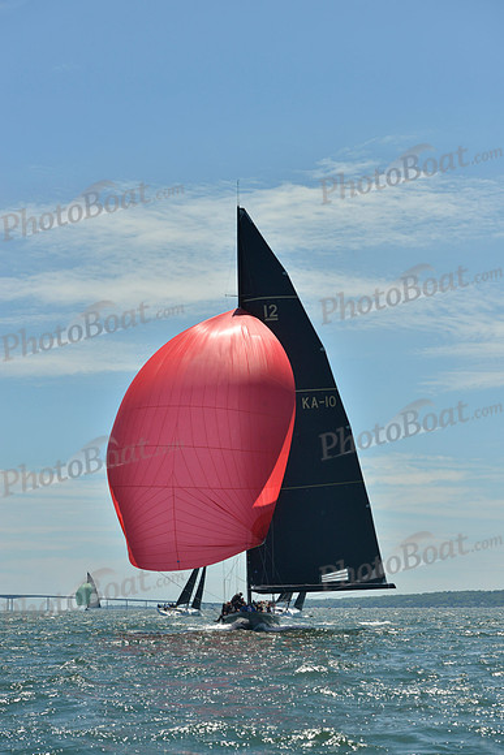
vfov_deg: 23.9
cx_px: 252
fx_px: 1784
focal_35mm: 85
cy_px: 378
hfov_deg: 16.1
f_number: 8
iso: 280
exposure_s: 1/2000
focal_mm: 85
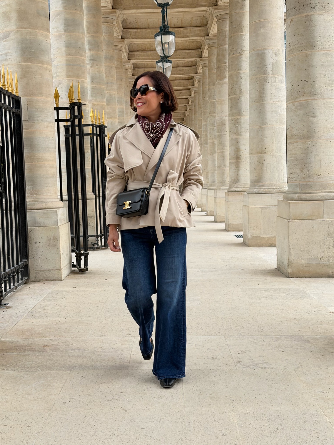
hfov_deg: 30.3
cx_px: 167
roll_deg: +2.8
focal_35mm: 48
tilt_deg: -6.2
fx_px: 618
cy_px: 222
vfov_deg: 39.7
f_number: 1.78
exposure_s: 1/2088
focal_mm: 6.76
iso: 64
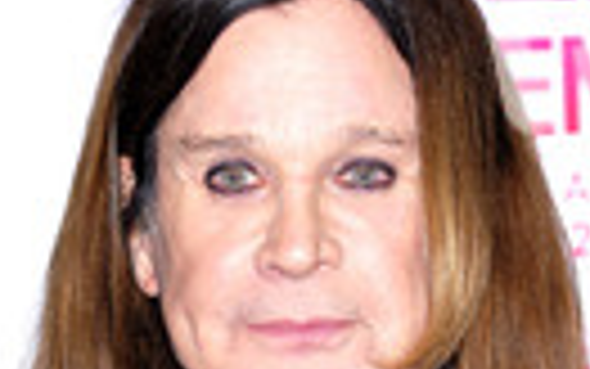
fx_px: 10022
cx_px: 309
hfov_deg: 3.4
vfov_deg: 2.1
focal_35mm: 623
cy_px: 702
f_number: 7.1
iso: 800
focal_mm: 200
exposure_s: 1/250
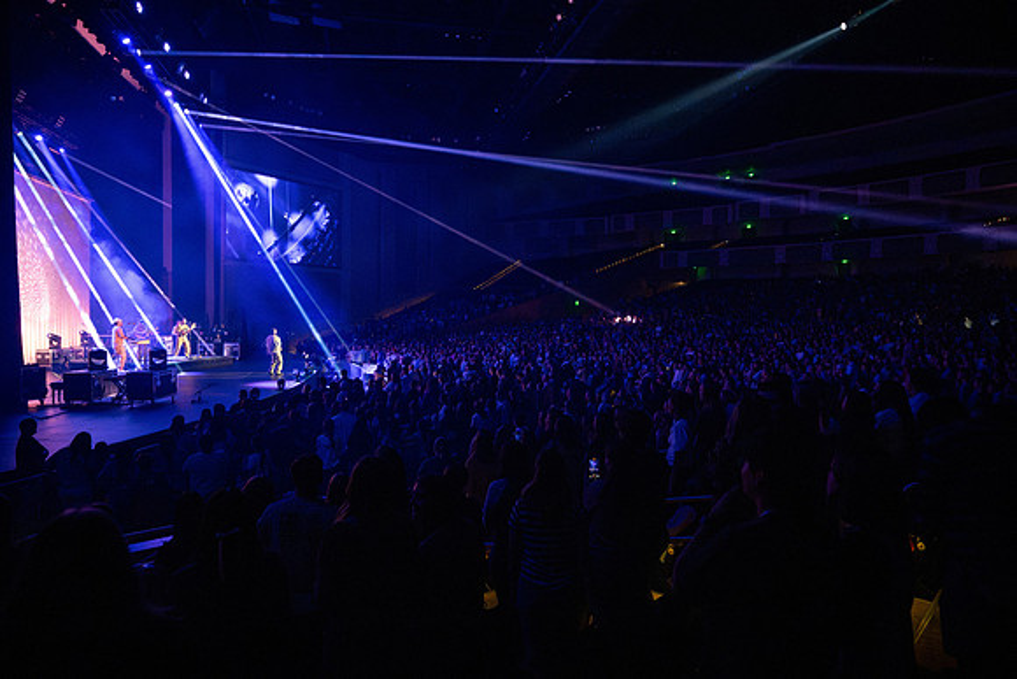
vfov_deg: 53.2
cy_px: 340
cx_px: 508
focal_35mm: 24
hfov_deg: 73.7
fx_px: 678
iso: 10000
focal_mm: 24
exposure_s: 1/50
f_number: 4
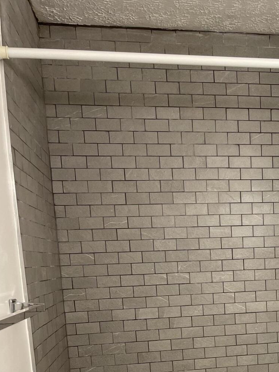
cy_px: 342
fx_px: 559
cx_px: 263
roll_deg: +2.1
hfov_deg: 26.9
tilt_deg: -7.3
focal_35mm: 52
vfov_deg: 34.5
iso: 80
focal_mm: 4.2
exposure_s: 1/120
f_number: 1.6
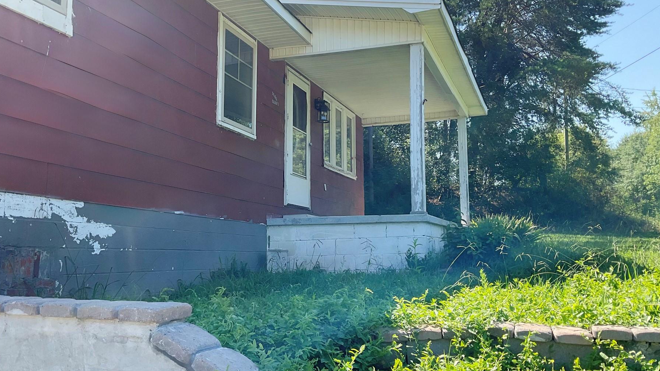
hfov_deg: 55.2
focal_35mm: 36
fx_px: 630
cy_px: 175
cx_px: 295
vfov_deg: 32.8
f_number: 1.8
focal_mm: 3
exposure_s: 1/556
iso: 16
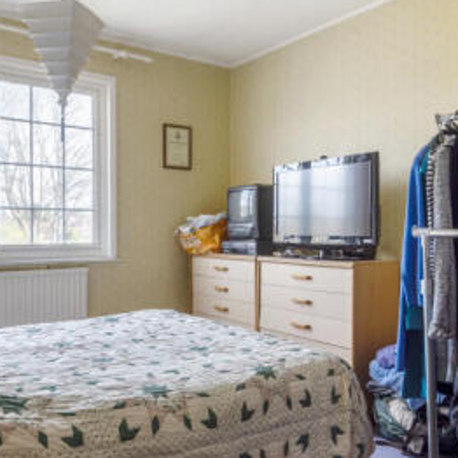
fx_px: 509
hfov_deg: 48.5
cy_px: 232
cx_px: 227
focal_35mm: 34
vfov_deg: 48.4
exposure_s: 1/50
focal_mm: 16
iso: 200
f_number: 7.1
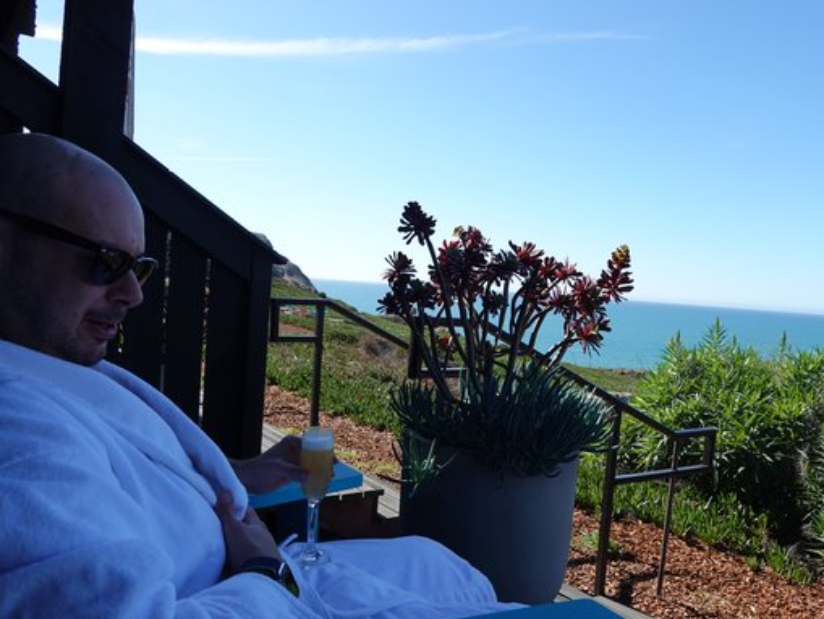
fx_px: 690
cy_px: 322
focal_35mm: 29
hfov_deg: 61.6
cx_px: 414
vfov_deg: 48.2
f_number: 4
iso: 100
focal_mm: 9
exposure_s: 1/500
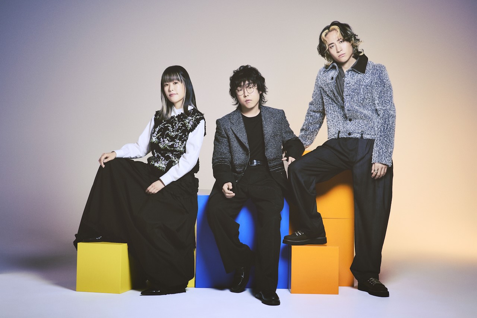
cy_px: 159
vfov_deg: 19.5
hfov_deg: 28.8
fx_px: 927
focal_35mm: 70
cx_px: 238
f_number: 11
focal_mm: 70
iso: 200
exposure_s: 1/125
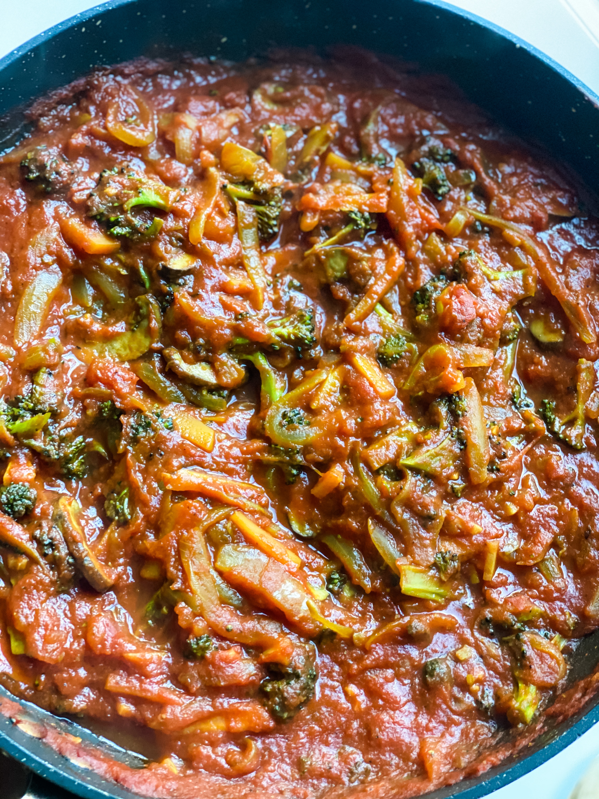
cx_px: 300
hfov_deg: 28.0
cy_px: 400
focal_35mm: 52
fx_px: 1200
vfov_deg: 36.8
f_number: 2
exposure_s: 1/40
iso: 320
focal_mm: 6
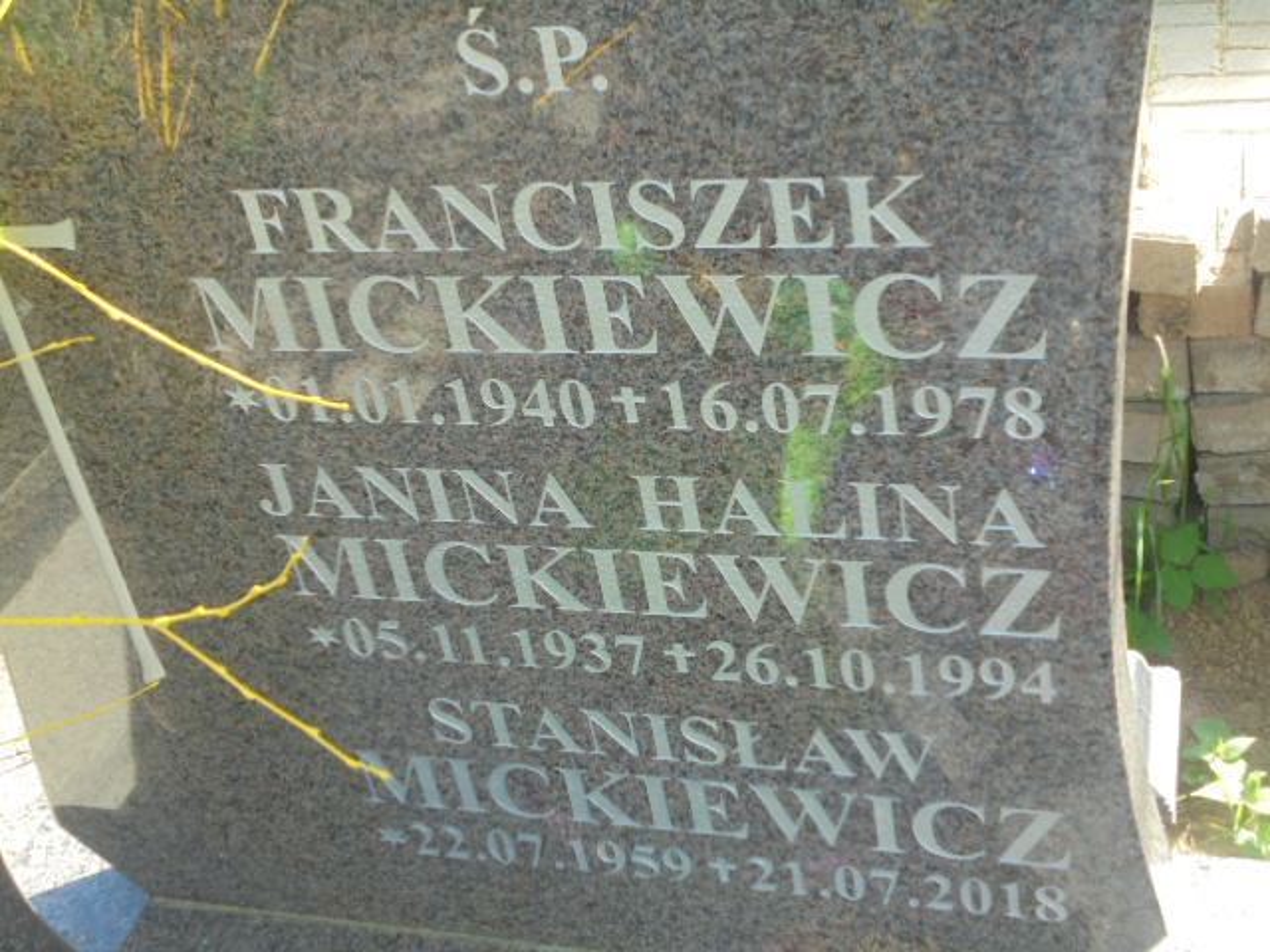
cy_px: 476
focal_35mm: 49
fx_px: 1798
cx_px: 635
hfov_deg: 38.9
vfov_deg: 29.7
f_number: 4.8
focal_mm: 8.9
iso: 100
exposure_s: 1/60
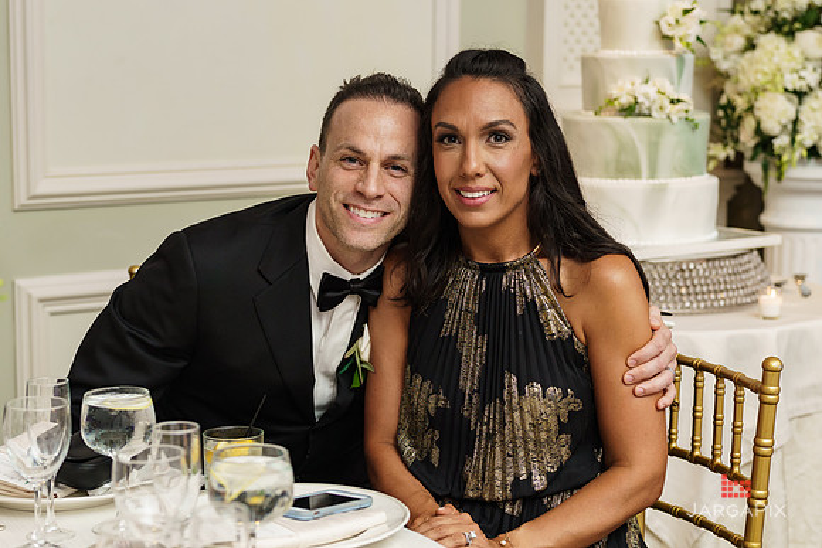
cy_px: 274
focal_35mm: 75
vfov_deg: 18.2
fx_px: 1713
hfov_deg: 27.0
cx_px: 411
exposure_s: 1/250
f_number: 2.5
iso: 500
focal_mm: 50
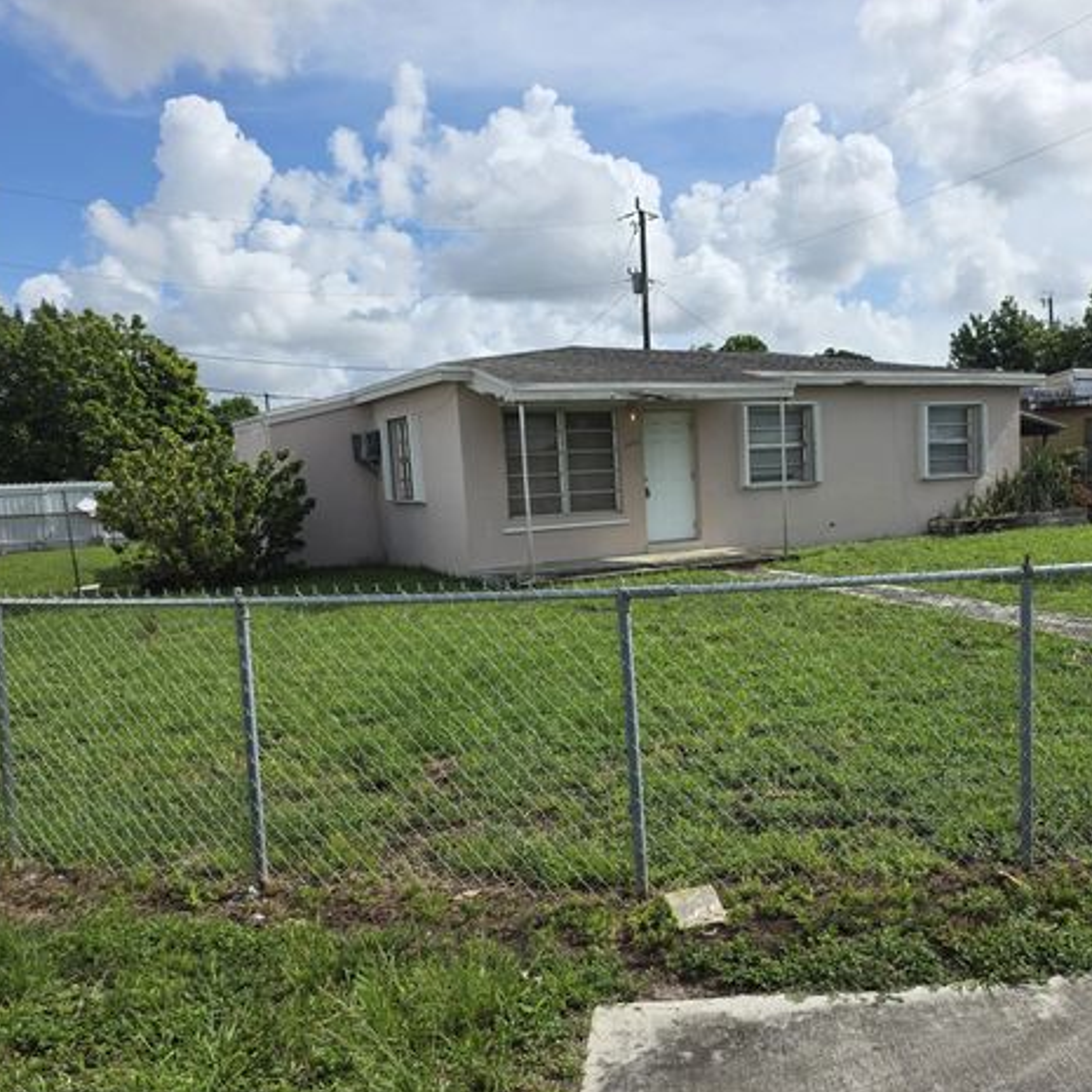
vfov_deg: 57.3
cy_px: 557
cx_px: 686
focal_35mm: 28
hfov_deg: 56.6
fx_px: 999
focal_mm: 6.3
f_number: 1.7
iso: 80
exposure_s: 1/7626
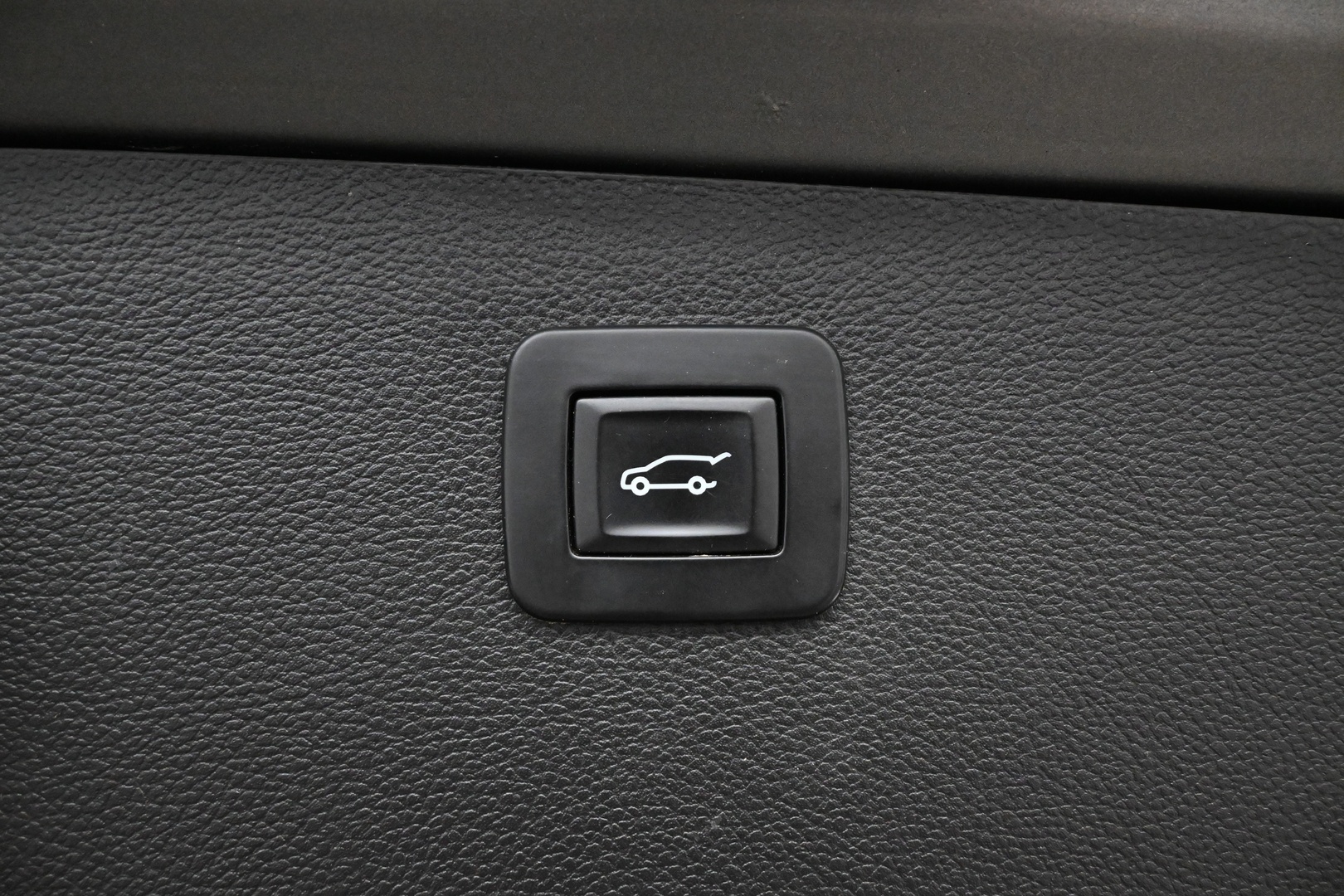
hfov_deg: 52.2
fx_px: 1372
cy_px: 448
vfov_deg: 36.2
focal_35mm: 37
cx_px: 672
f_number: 5.6
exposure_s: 1/80
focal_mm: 24.5
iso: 6400
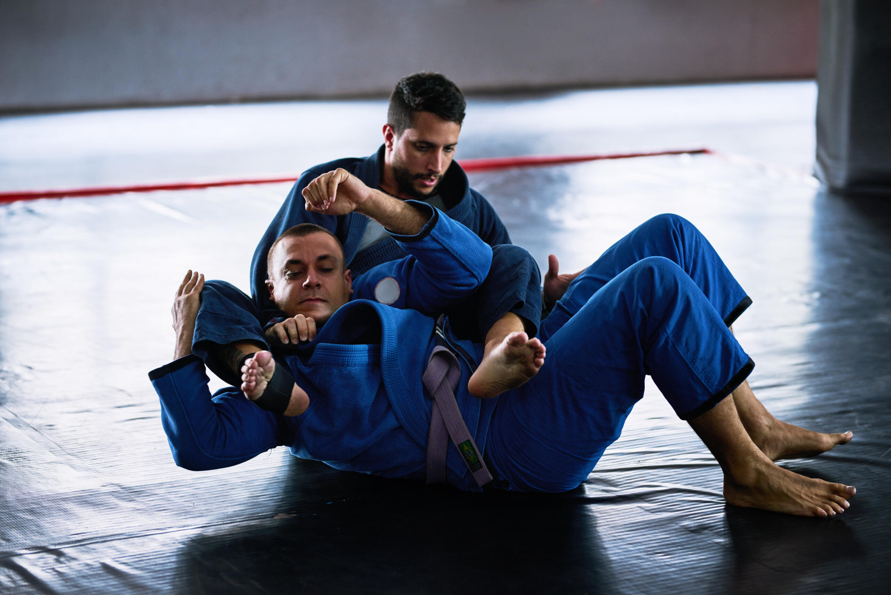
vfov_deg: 16.1
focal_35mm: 85
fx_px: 2104
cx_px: 446
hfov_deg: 23.9
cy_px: 298
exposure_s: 1/250
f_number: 2.2
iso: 400
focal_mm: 85
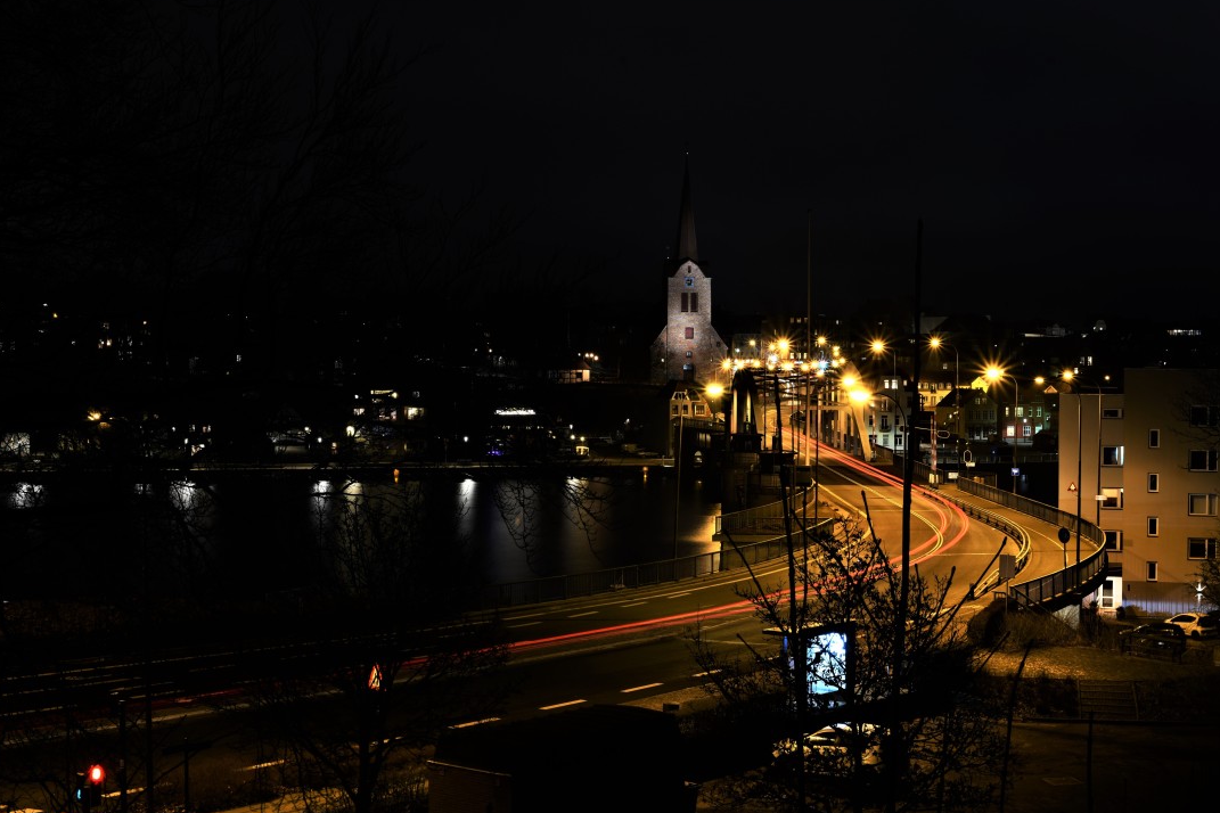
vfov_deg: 24.2
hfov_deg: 35.6
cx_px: 670
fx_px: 1898
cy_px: 420
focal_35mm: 56
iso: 100
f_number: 13
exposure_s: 20
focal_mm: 50
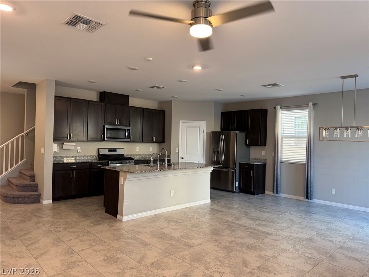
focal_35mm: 24
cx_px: 184
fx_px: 256
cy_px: 138
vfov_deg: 56.8
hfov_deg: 71.6
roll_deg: -1.9
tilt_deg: -0.1
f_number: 1.78
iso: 125
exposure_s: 1/60
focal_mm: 6.76
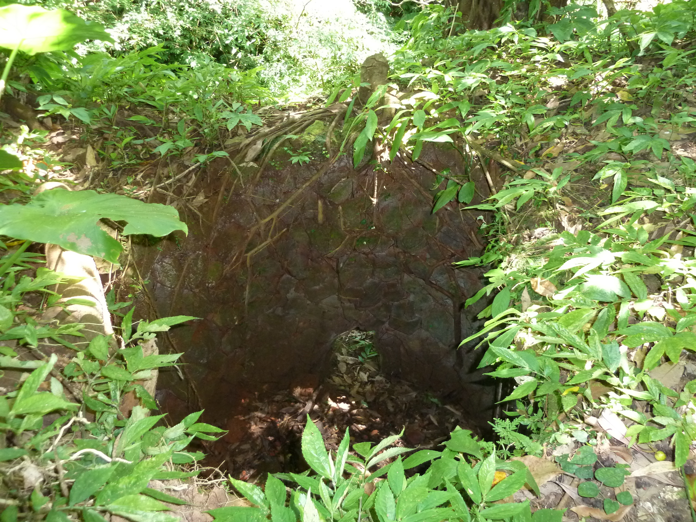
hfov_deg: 69.4
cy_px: 261
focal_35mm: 25
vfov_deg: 54.9
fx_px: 503
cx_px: 348
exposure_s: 1/30
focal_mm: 4.1
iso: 250
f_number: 3.3
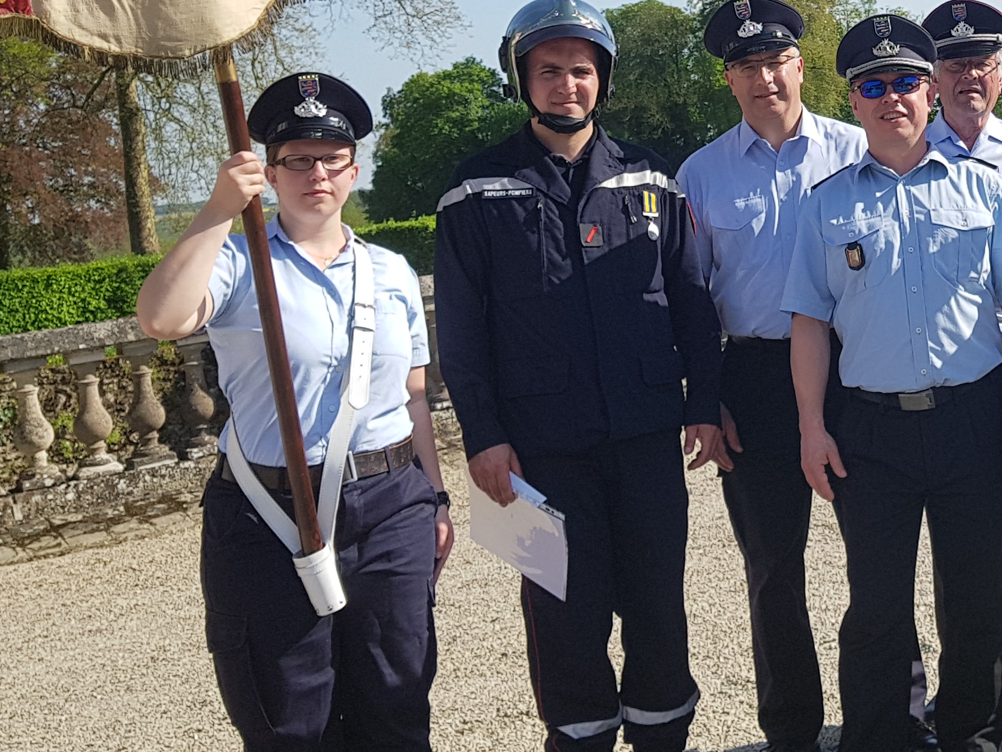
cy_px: 206
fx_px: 1708
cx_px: 1021
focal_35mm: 59
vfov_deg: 24.6
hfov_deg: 30.2
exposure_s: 1/1952
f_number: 1.7
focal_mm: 4.2
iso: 40
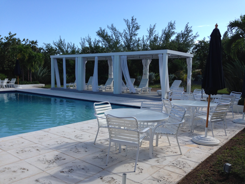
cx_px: 122
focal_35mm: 33
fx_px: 234
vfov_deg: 42.9
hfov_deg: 55.4
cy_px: 92
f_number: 2.4
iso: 50
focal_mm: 4.12
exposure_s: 1/1130
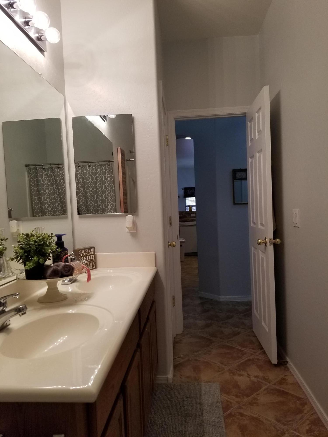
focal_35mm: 26
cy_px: 218
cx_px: 164
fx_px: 328
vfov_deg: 67.3
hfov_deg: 53.1
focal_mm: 4.3
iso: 100
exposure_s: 1/120
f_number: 1.7
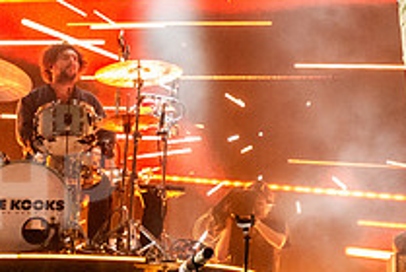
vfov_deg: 12.1
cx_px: 454
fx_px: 1254
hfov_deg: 17.7
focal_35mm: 111
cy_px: -57
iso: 4000
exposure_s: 1/200
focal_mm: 35
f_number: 3.5
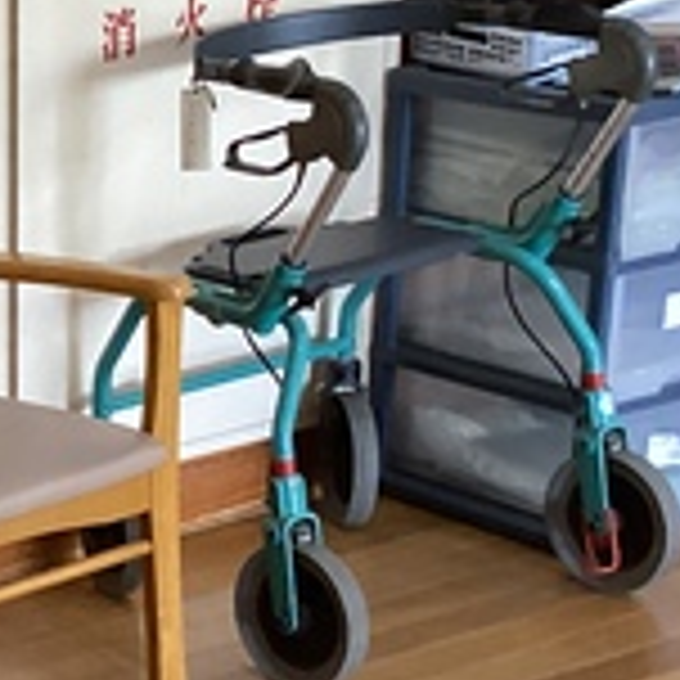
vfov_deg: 15.8
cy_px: 621
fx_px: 2422
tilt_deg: -21.7
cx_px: -621
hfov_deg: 13.9
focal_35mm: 109
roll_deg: +5.3
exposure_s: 1/50
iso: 200
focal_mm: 3.3
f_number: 2.4
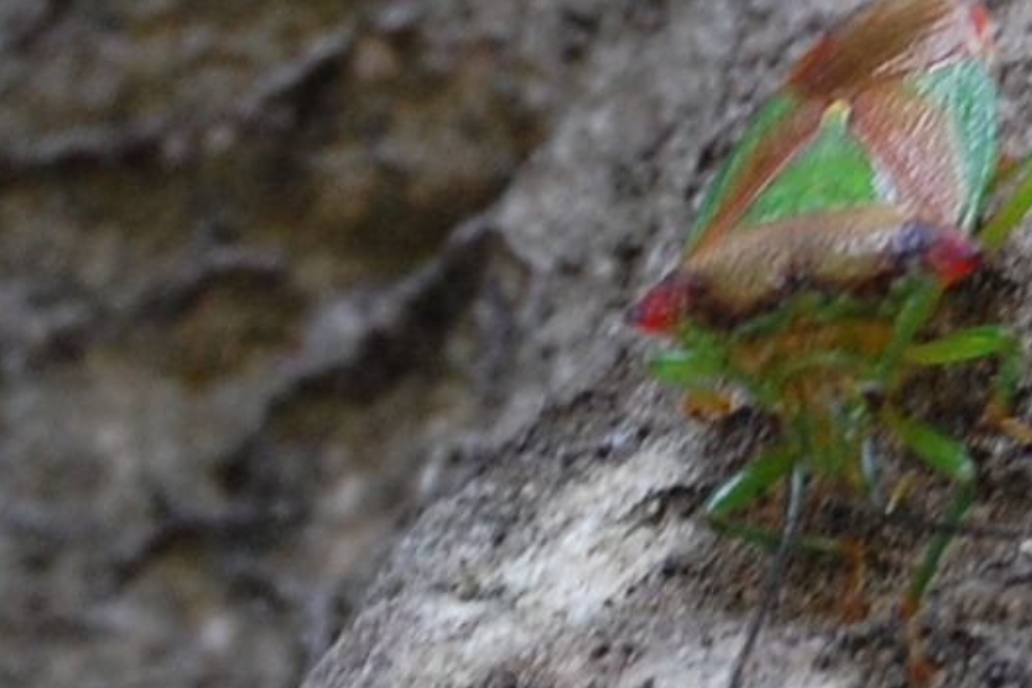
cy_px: 280
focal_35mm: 150
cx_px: 854
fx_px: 4297
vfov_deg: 9.2
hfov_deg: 13.6
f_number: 5.6
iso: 400
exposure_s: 1/60
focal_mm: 55
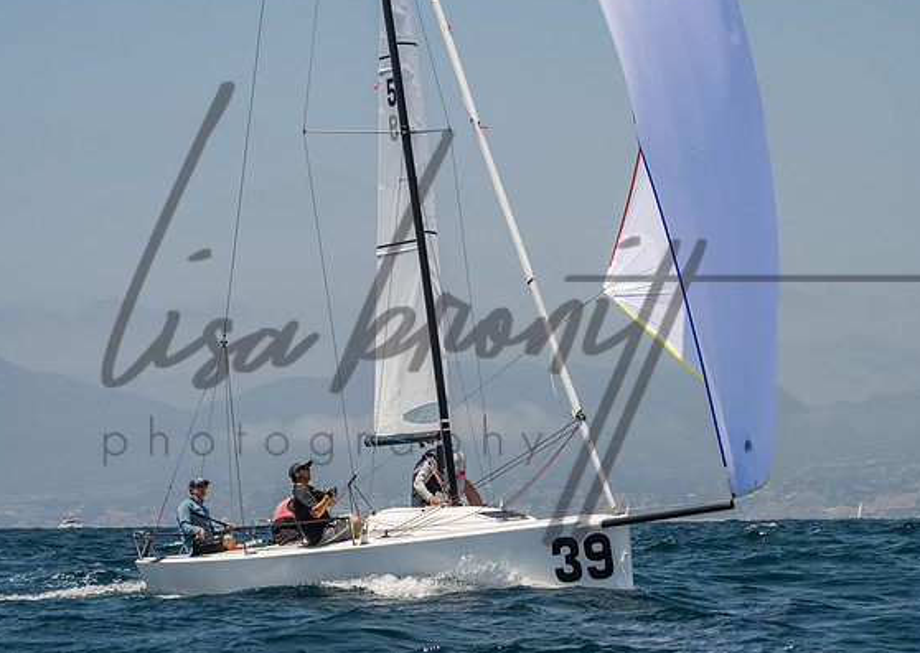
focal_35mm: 160
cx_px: 492
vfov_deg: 8.9
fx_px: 4172
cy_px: 368
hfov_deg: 12.6
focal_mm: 125
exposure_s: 1/640
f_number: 9
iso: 640
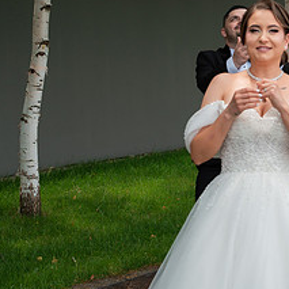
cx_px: 389
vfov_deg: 14.7
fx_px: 1115
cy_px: 79
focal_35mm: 118
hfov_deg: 14.1
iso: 200
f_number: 5
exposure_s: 1/400
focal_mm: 51
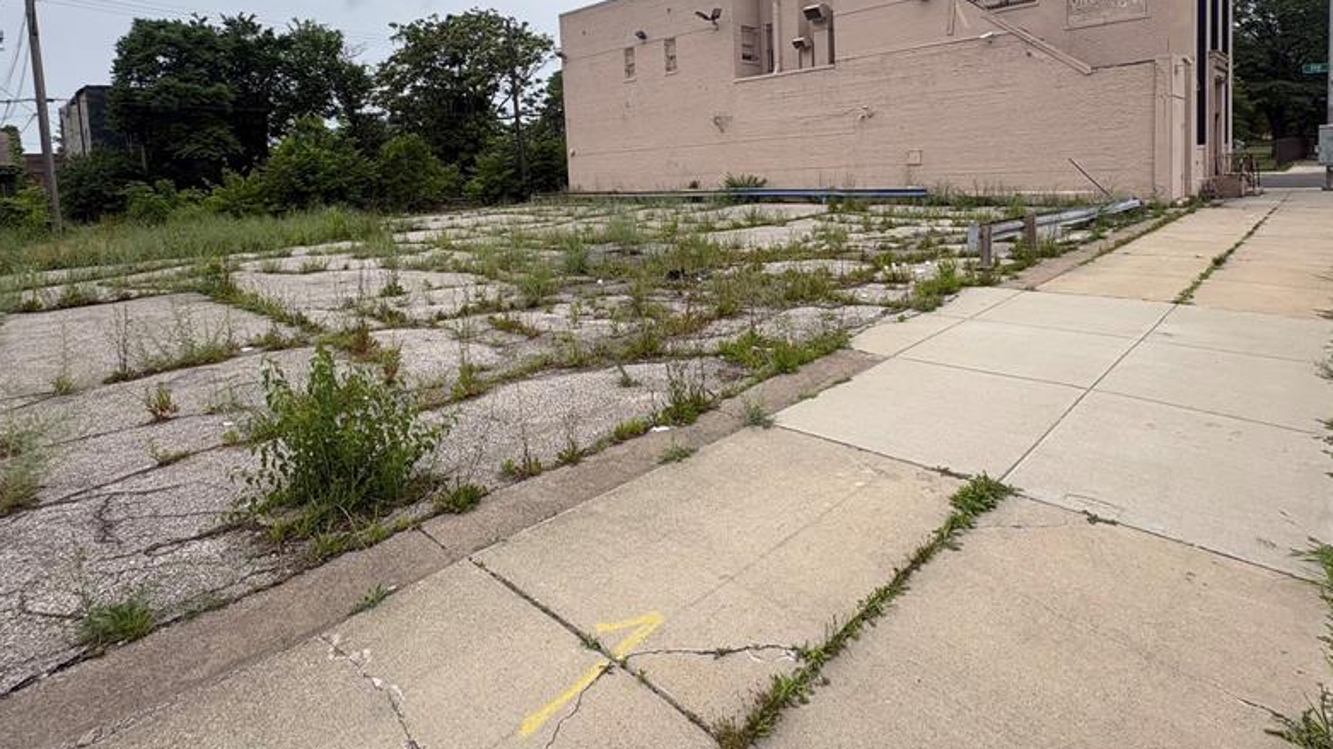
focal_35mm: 20
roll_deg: +4.3
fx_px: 707
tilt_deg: -2.3
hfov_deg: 86.5
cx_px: 705
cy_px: 213
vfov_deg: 54.0
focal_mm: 2.22
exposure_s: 1/993
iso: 40
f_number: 2.2
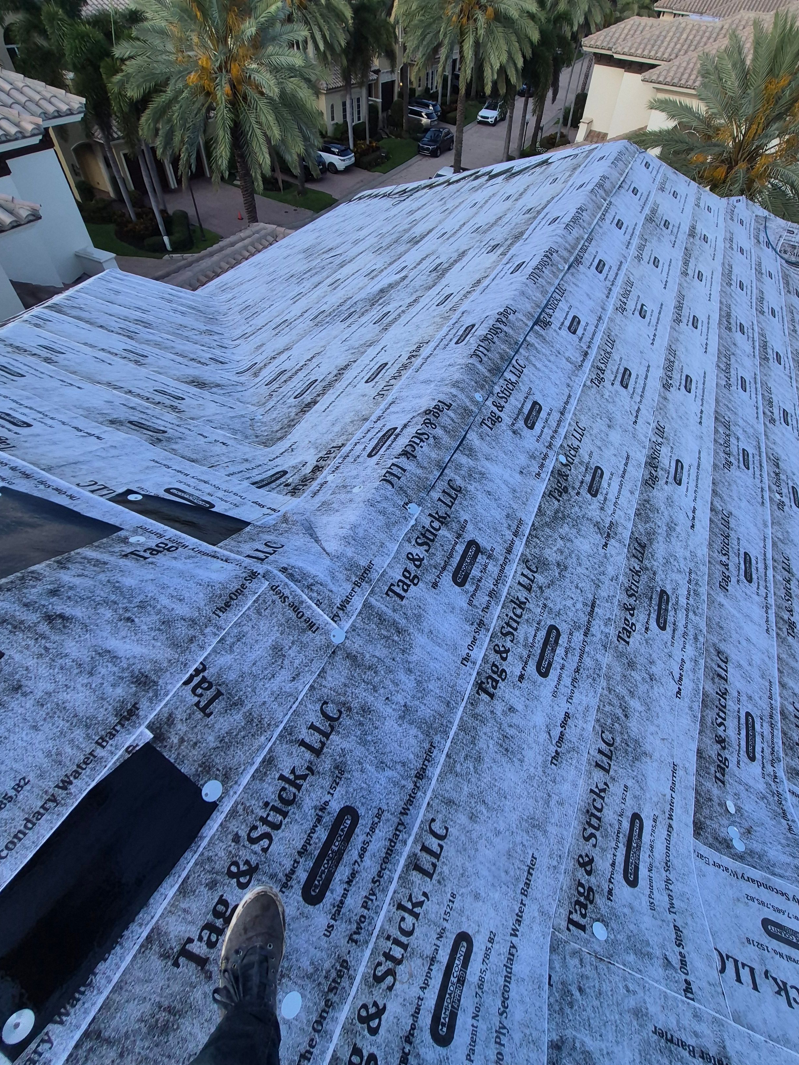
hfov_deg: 77.8
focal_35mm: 16
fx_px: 492
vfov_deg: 94.5
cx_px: 448
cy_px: 529
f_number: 2.2
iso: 40
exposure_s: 1/656
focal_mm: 1.74
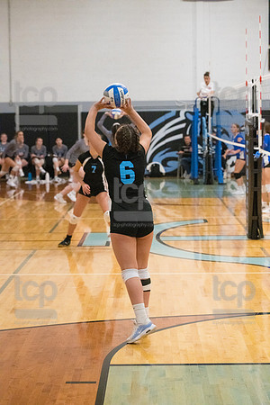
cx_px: 135
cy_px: 202
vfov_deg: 22.6
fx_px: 1012
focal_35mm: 90
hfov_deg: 15.2
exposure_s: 1/1000
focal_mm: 90
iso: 6400
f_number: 4.5
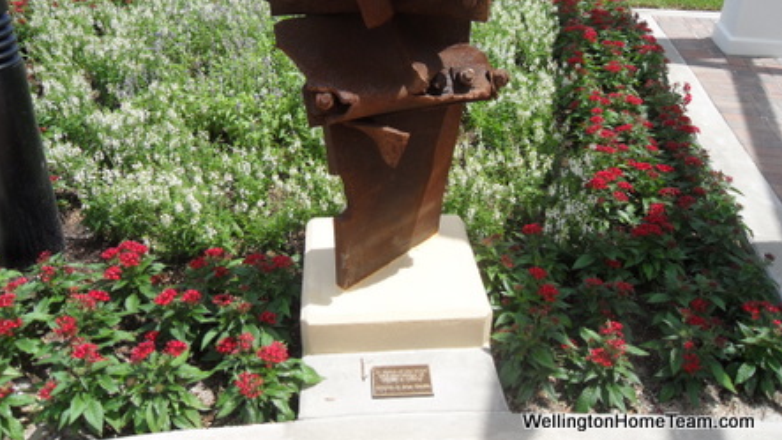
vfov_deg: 37.5
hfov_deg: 62.6
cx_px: 387
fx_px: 643
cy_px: 157
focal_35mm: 31
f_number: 3.4
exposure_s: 1/750
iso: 80
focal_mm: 5
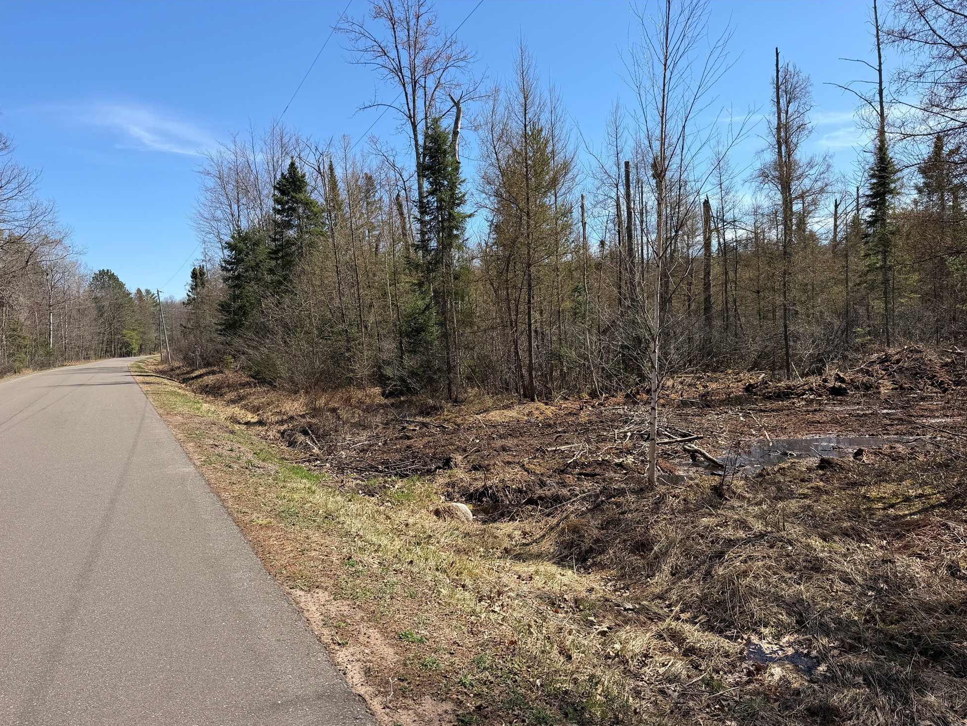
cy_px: 376
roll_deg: +2.3
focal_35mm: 25
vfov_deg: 54.9
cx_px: 489
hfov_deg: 69.4
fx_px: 698
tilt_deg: -3.9
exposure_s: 1/2907
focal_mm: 6.76
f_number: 1.78
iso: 80
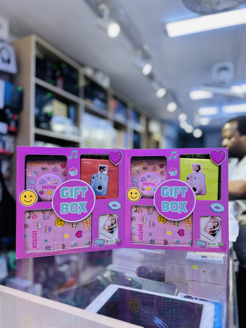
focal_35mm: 24
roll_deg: -0.4
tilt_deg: +1.3
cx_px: 123
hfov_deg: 56.8
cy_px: 164
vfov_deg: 71.6
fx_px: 227
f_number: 1.78
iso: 64
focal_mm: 6.86
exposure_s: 1/169
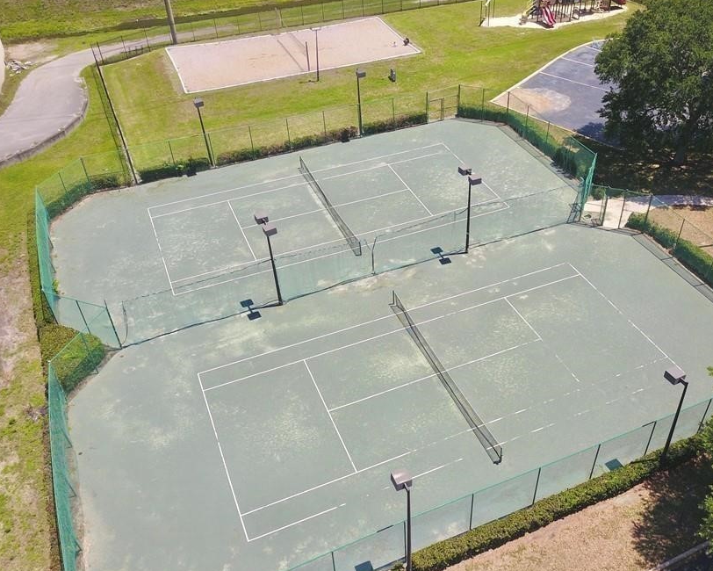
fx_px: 675
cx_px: 416
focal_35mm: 32
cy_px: 300
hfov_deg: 55.4
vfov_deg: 45.8
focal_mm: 4.7
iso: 100
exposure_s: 1/1359
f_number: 2.2
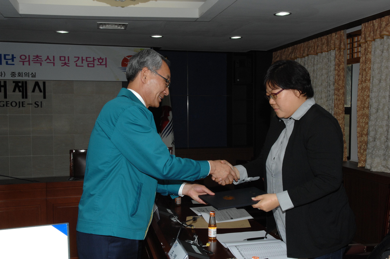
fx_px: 373
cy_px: 130
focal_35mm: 34
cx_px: 195
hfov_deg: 55.2
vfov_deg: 38.3
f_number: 13
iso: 400
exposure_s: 1/125
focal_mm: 23
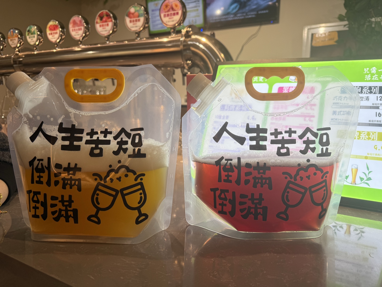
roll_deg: -0.2
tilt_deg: -9.9
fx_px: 265
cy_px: 144
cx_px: 191
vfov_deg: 56.8
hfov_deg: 71.6
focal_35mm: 24
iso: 80
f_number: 1.78
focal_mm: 6.76
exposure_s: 1/188
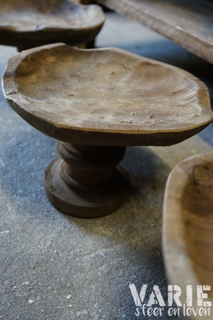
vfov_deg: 51.9
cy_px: 160
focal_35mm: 37
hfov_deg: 35.9
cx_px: 106
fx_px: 328
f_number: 4
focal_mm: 37
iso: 2500
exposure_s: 1/60
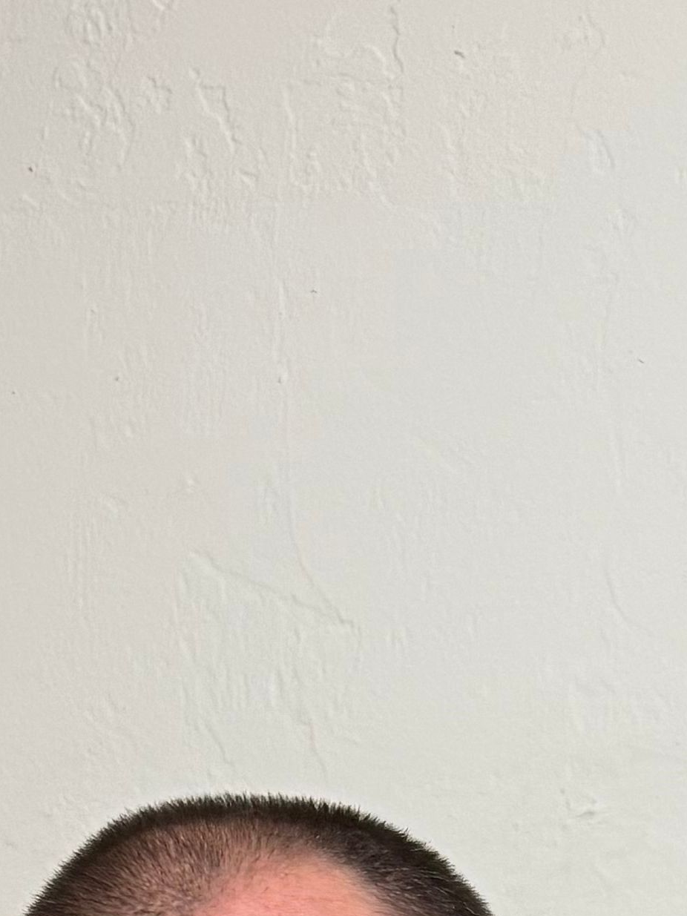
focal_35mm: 111
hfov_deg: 13.2
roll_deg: +0.3
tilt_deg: -2.4
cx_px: 657
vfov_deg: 15.4
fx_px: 2938
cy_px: 1632
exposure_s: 1/60
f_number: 1.78
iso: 200
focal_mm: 6.76
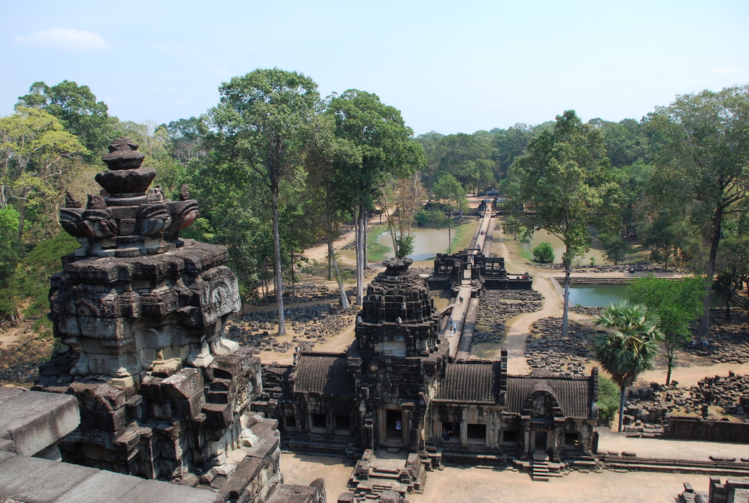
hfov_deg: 67.3
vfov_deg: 48.1
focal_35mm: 27
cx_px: 374
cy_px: 252
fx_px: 563
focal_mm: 18
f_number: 6.3
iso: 100
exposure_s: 1/160
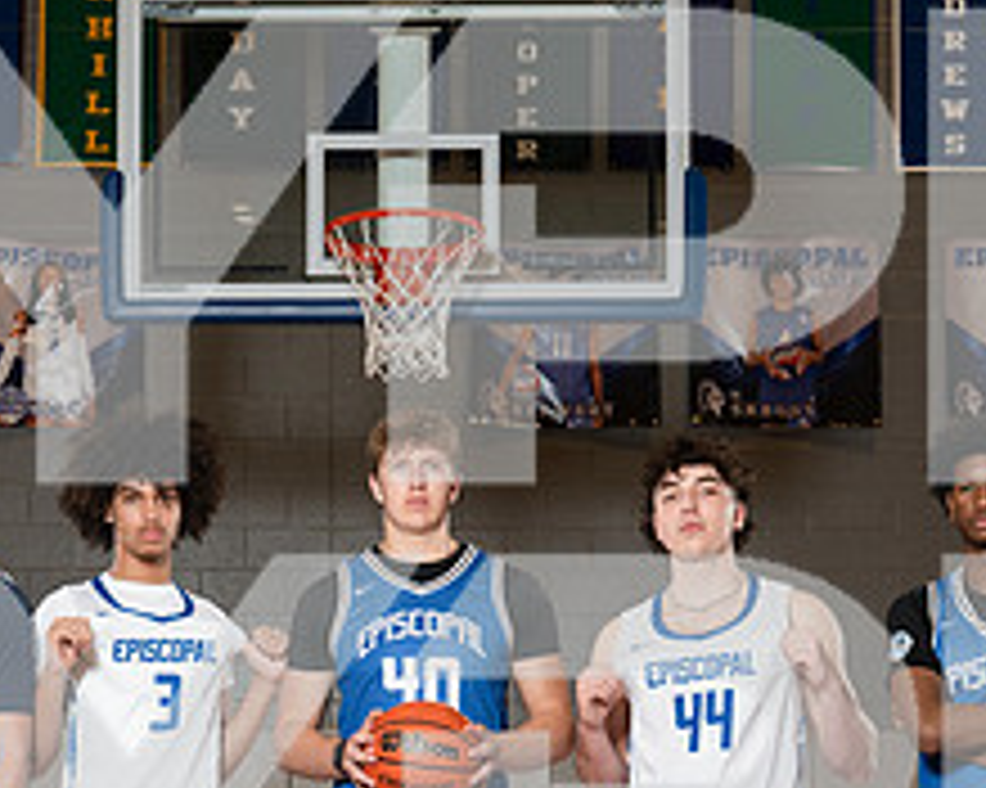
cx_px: 315
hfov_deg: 20.7
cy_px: 795
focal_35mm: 92
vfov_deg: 16.4
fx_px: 2684
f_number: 5.6
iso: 400
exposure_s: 1/250
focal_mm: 37
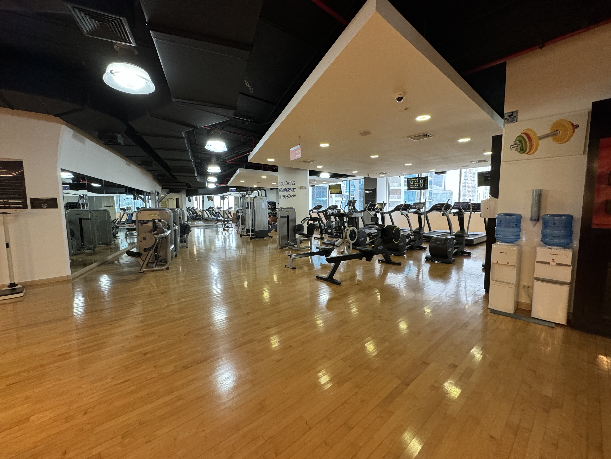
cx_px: 306
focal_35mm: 14
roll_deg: -0.3
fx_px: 247
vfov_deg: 85.7
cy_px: 230
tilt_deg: -6.3
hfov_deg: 102.1
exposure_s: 1/60
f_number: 2.2
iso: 250
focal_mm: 2.22
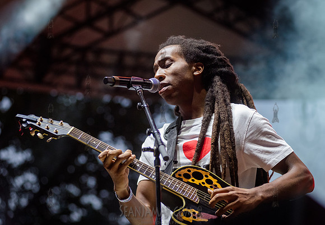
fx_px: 1201
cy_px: 105
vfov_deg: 10.7
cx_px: 180
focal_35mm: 132
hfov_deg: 15.4
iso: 3200
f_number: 3.5
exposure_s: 1/320
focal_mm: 120
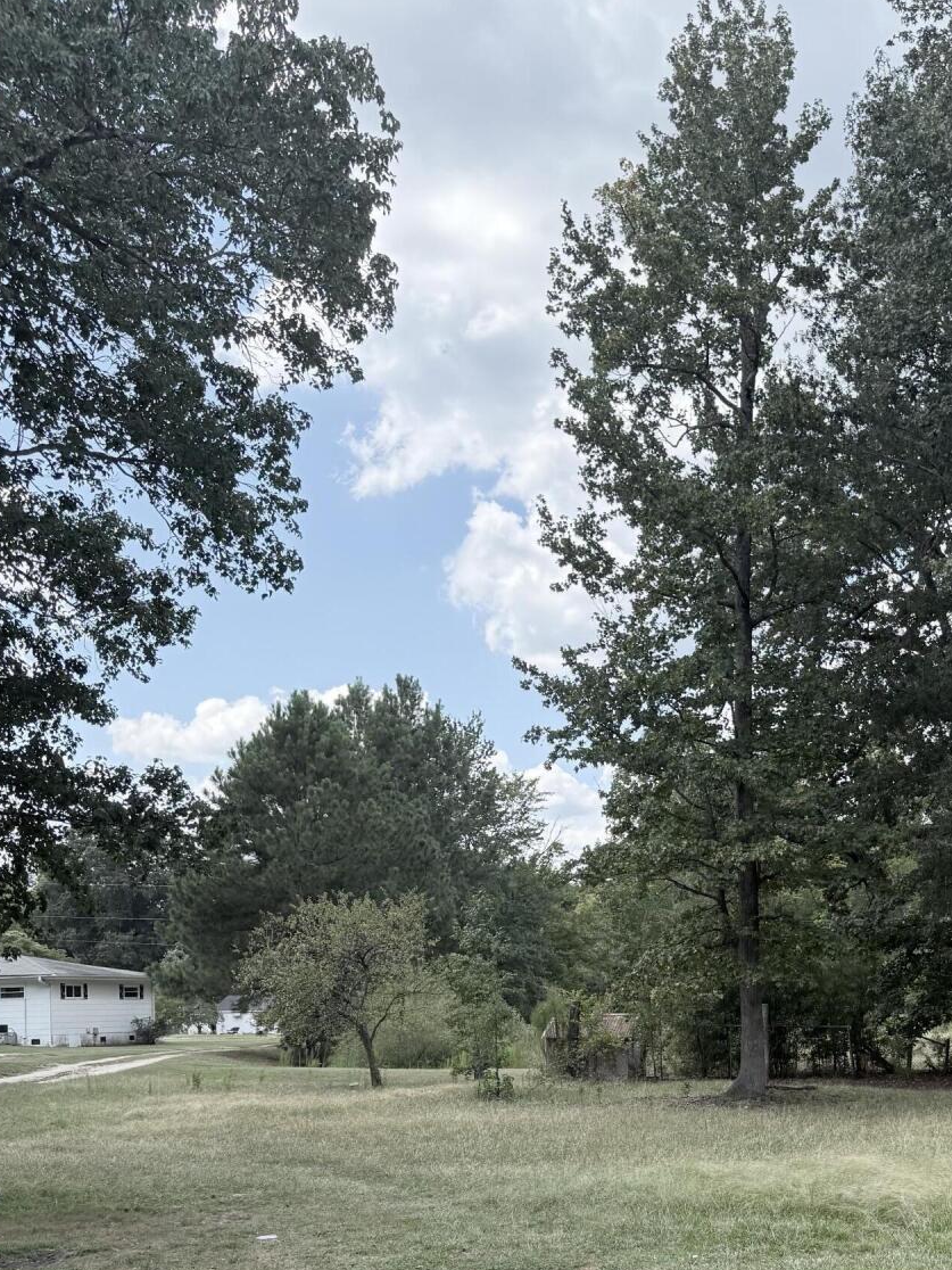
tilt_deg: +0.6
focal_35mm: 43
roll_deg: +0.5
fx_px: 1577
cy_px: 1022
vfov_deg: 41.9
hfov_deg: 32.6
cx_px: 765
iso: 100
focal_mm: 6.76
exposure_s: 1/1770
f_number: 1.78
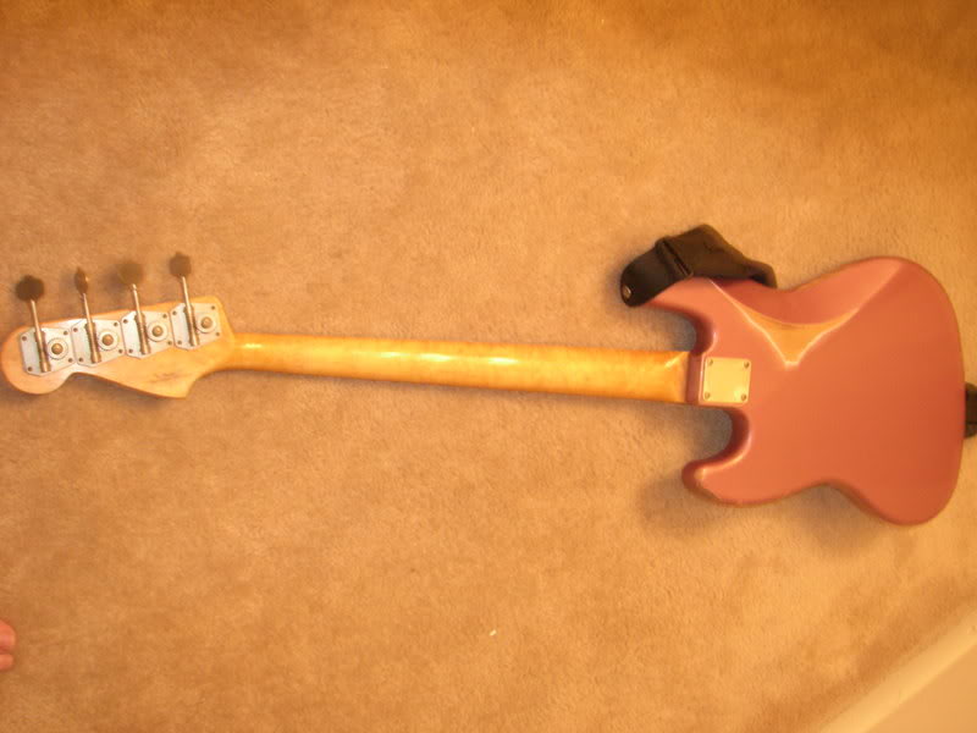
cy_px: 366
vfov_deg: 39.7
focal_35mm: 36
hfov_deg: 51.4
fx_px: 1016
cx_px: 488
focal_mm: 6
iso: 200
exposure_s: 1/3.1
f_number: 2.9
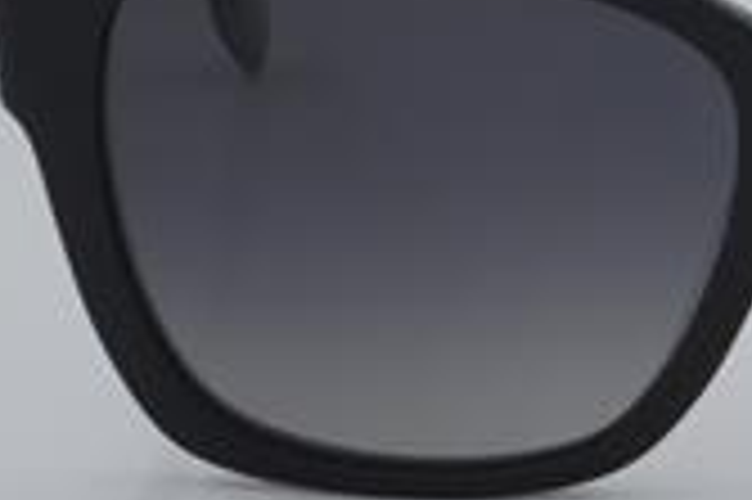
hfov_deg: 10.3
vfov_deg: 6.9
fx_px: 4115
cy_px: 131
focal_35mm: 197
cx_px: 847
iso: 100
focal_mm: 55
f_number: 32
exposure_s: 1/4
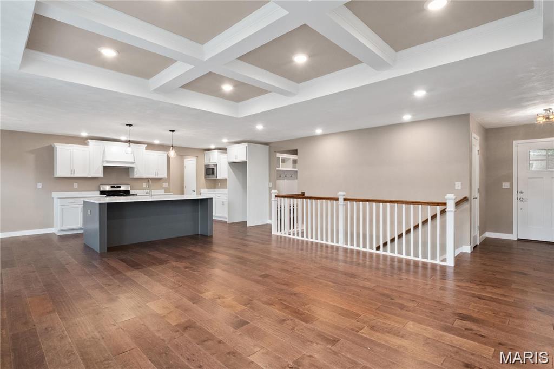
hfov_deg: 90.0
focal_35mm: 18
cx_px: 277
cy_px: 184
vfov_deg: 67.3
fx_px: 277
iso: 640
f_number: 9
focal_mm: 9
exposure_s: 1/5
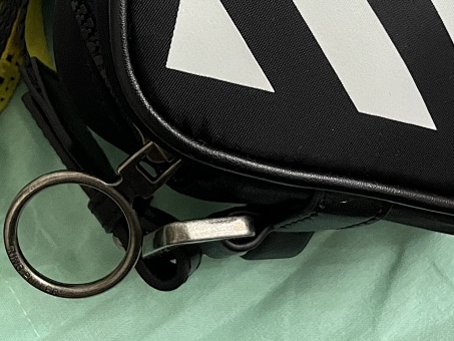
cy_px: -55
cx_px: 173
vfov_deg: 22.1
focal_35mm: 62
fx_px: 813
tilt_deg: -67.9
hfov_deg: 31.1
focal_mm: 4.2
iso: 400
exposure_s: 1/50
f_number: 1.6
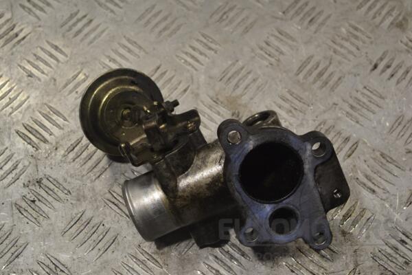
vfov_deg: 20.6
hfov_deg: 30.5
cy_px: 138
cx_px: 206
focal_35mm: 66
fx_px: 755
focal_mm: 44
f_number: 5.6
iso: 400
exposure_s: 1/125
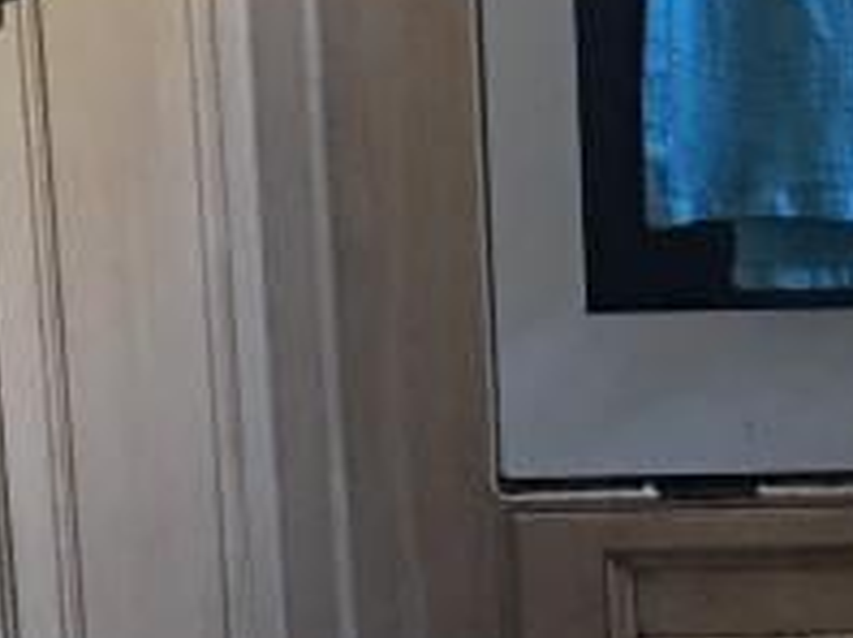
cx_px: 1189
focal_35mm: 150
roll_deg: +0.9
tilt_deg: -8.2
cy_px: -267
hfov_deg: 12.7
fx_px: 3692
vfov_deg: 9.6
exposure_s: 1/10
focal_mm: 4.15
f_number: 2.2
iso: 80
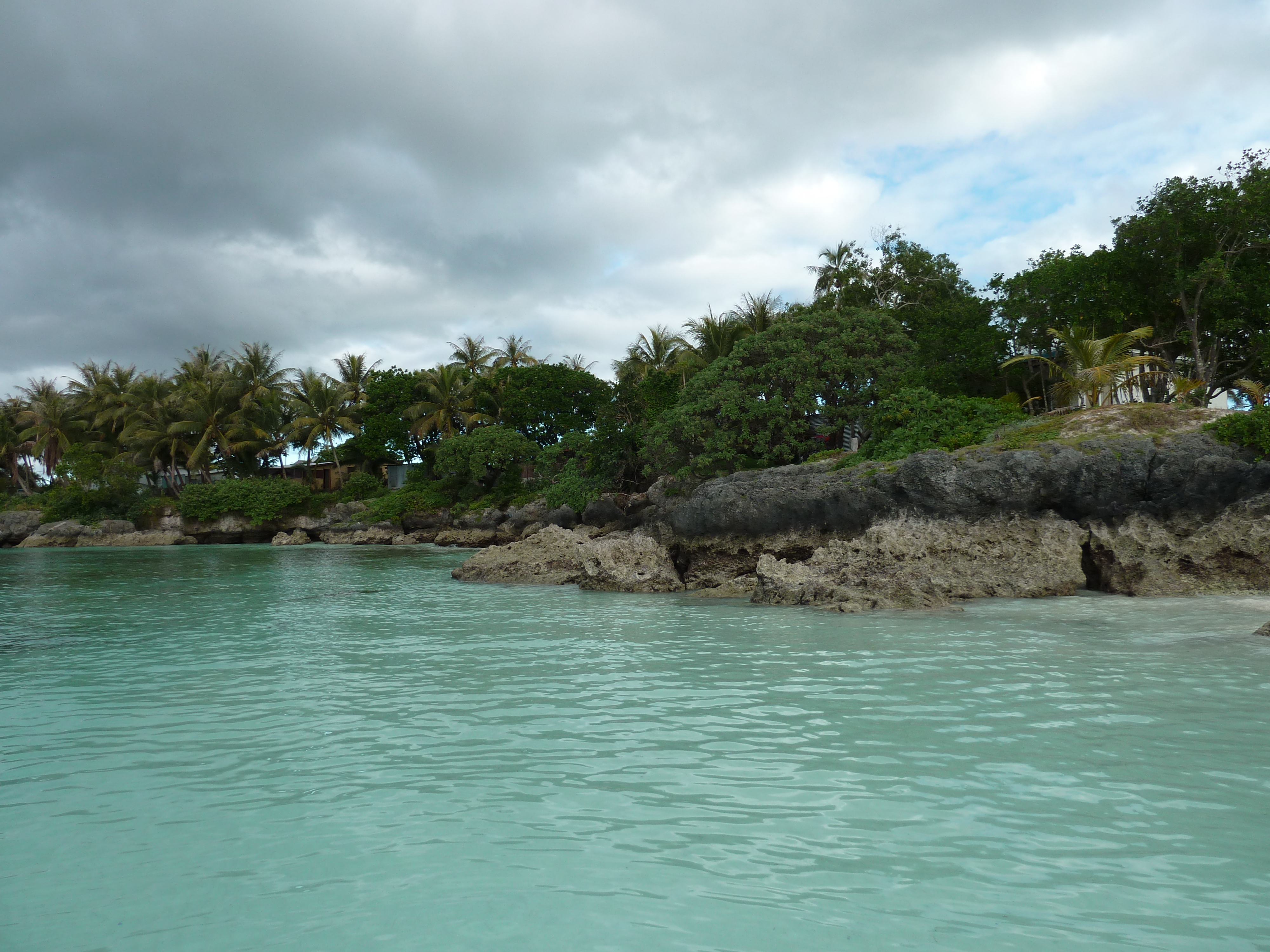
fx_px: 917
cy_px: 476
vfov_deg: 54.9
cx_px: 635
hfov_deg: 69.4
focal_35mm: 25
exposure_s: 1/400
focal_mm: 4.1
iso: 80
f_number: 3.3
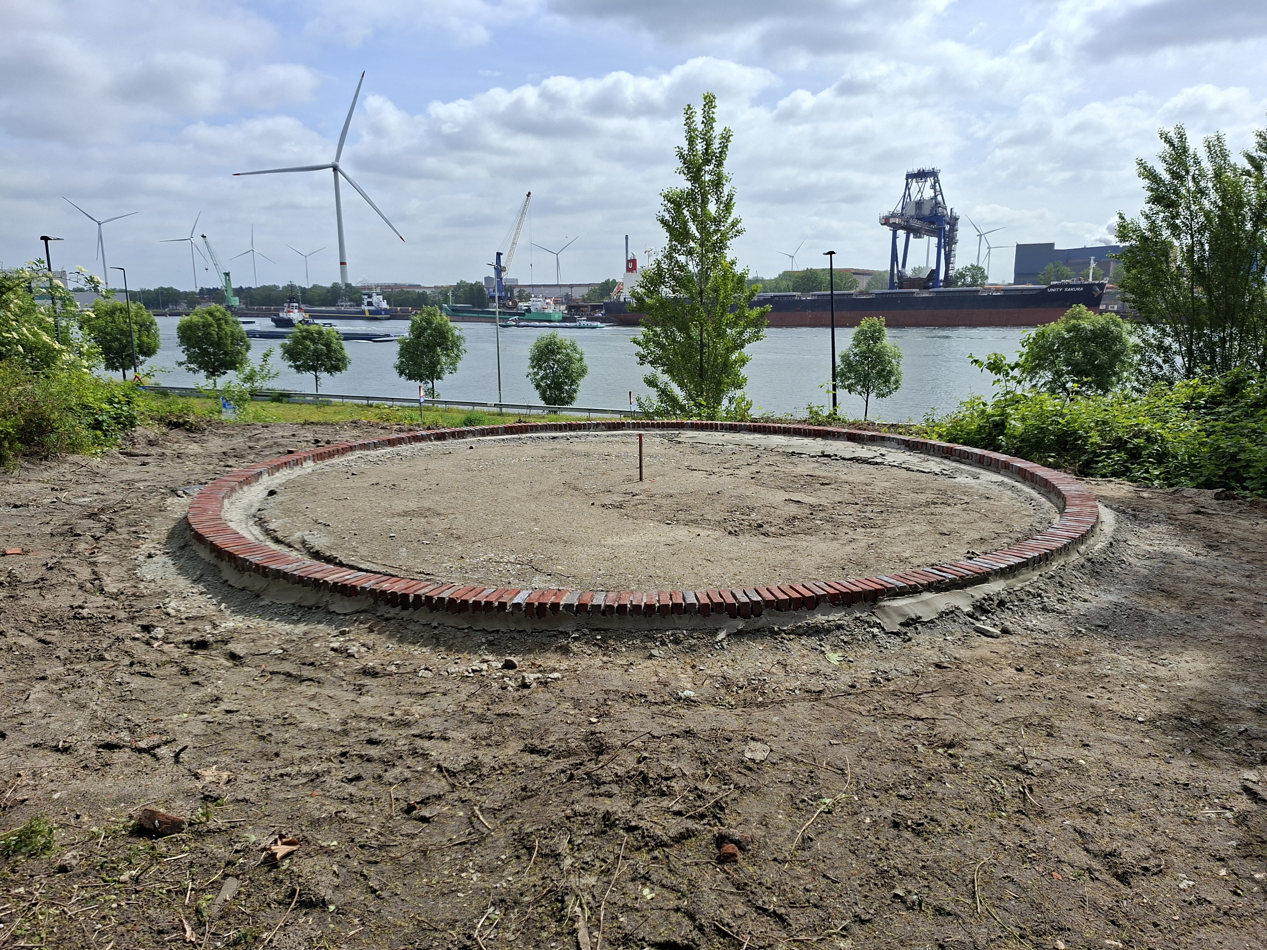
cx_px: 634
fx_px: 842
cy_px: 475
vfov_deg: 58.9
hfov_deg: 73.9
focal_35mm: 23
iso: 50
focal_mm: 5.54
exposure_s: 1/2545
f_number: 1.8
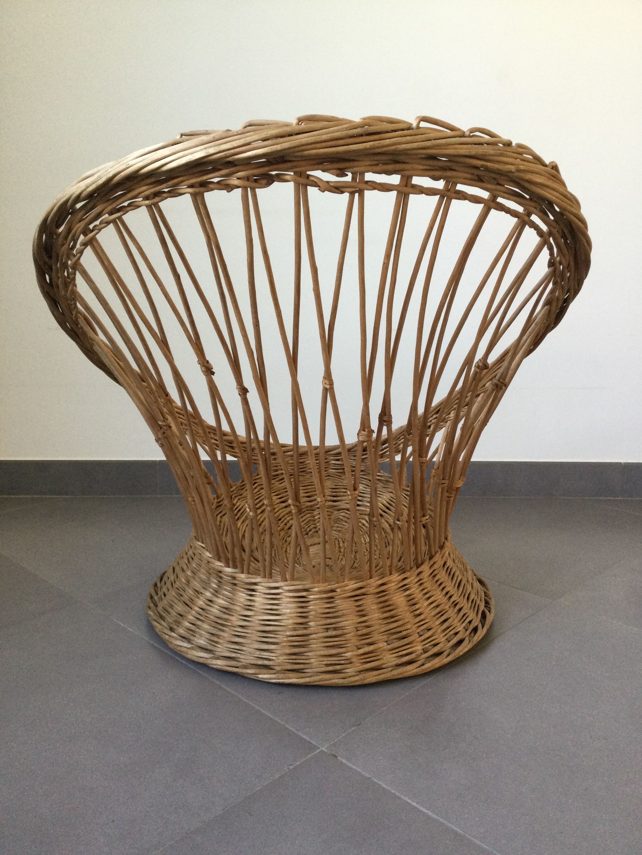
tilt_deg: -11.3
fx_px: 767
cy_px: 428
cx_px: 321
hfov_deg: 45.4
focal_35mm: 31
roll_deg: -0.7
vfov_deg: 58.4
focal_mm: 3.3
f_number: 2.4
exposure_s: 1/33
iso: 50
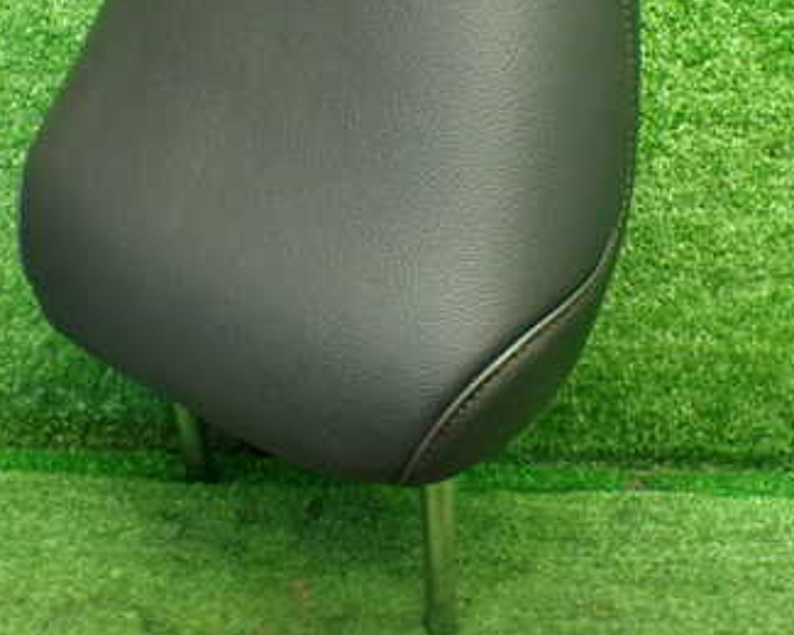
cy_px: 210
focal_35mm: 54
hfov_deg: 34.7
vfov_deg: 27.9
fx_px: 1269
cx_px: 352
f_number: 2.3
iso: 800
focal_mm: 5.4
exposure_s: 1/80
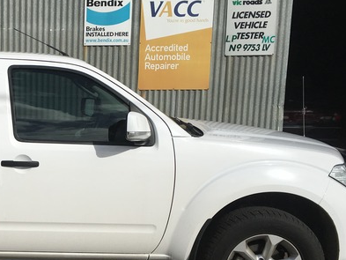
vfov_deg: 24.6
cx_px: 4
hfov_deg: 30.5
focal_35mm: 59
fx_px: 590
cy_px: 183
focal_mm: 4.15
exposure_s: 1/5128
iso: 25
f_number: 2.2
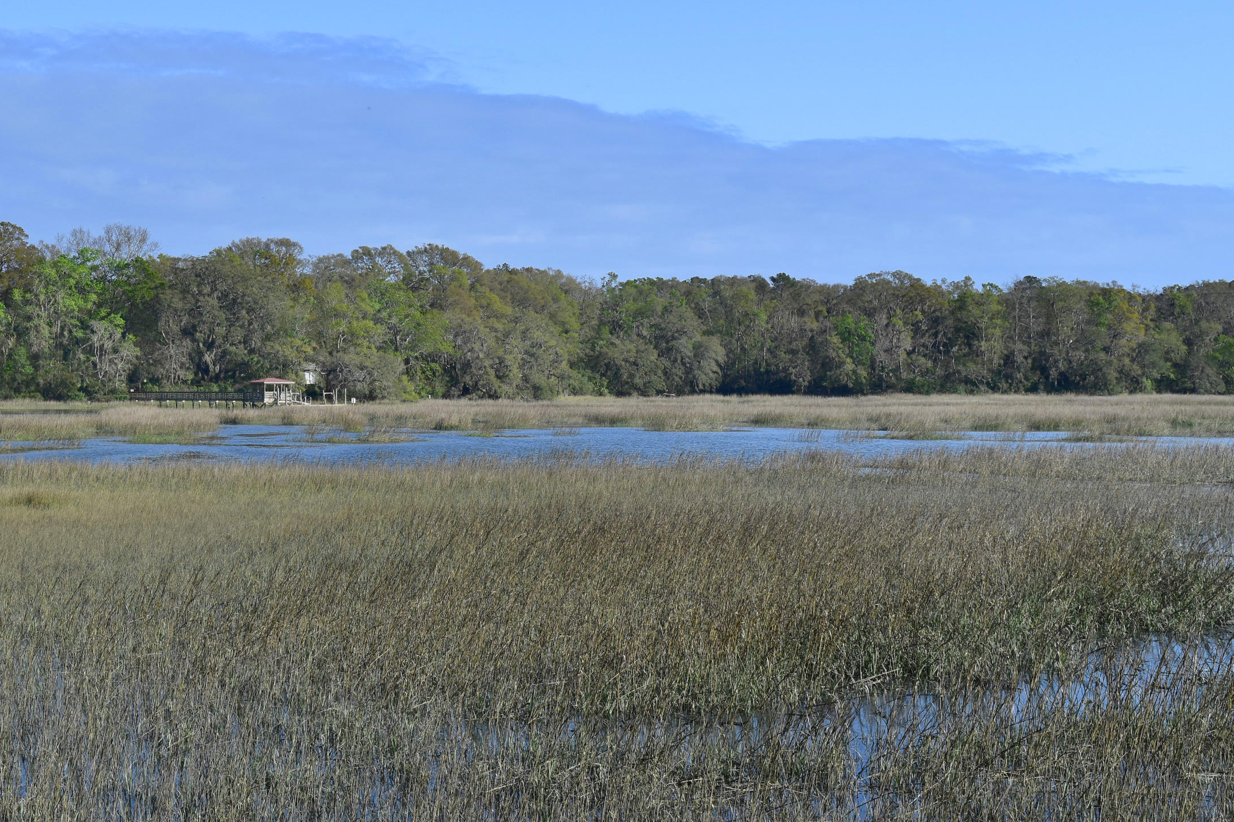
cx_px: 420
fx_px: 2491
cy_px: 470
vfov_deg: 18.7
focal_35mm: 73
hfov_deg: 27.7
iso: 400
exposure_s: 1/400
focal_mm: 35
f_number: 11
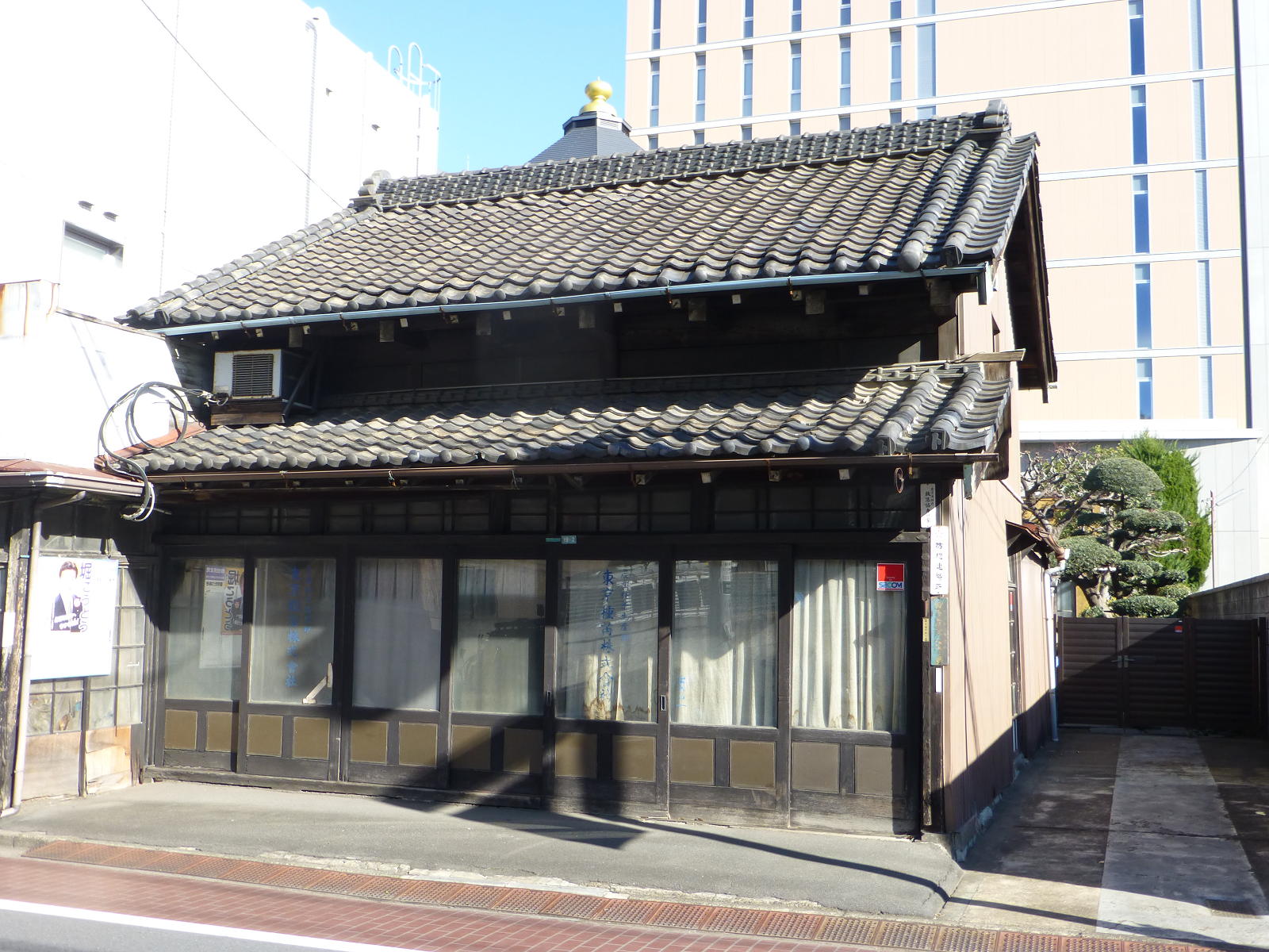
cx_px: 634
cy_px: 476
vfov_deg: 40.7
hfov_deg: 52.6
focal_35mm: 35
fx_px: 1283
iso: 100
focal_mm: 6.1
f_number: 3.7
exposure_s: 1/250
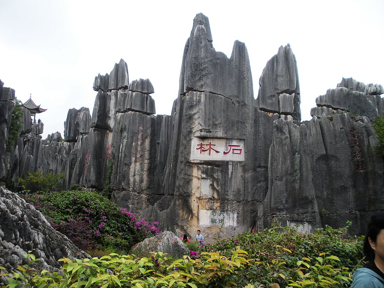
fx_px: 399
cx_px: 192
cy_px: 144
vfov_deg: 39.7
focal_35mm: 36
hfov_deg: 51.4
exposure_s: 1/216
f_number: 3.5
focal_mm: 6.3
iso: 64
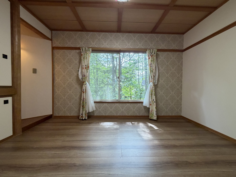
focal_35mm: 14
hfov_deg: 102.1
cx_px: 118
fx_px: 95
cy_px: 88
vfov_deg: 85.7
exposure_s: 1/100
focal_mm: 2.22
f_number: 2.2
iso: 200
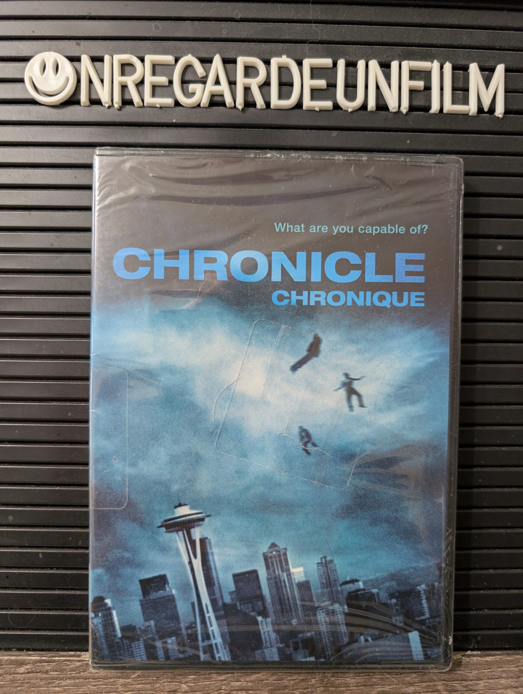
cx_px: 262
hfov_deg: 56.9
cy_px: 347
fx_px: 482
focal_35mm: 24
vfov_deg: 71.5
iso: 655
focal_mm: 6.9
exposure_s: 1/120
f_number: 1.68
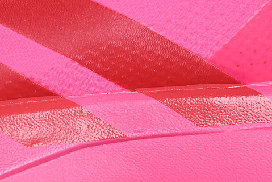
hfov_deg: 12.1
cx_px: 54
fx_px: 1278
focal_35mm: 169
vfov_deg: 8.1
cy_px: 49
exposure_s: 1/80
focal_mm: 50
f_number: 7.1
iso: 160
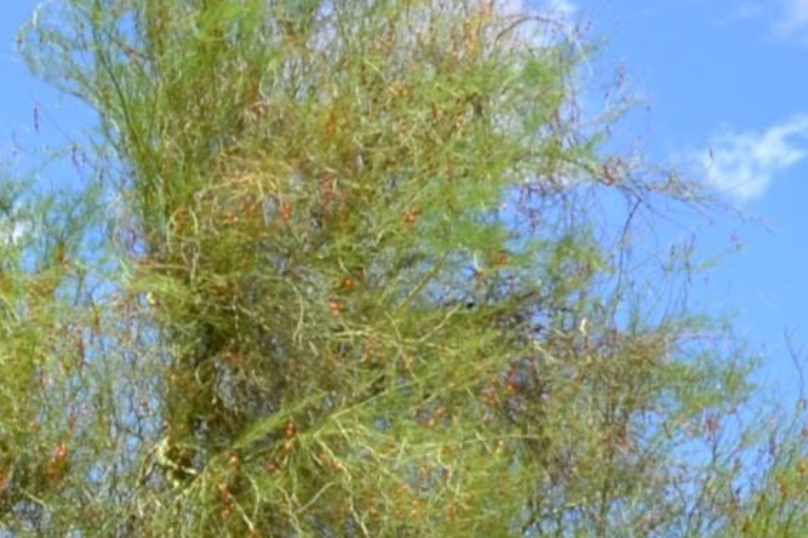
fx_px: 3567
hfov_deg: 12.0
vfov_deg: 8.0
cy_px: 1310
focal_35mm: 159
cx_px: -617
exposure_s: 1/250
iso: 100
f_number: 8
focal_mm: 20
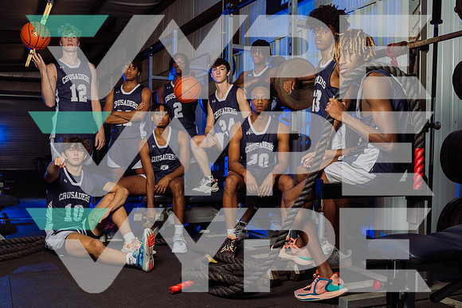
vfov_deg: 35.2
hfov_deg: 50.8
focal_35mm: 38
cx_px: 215
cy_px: 157
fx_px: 486
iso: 320
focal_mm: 35
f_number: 8
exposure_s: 1/250
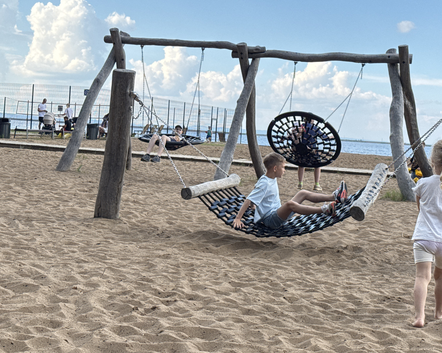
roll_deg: -3.5
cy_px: 145
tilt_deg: -1.0
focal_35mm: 63
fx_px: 824
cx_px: 287
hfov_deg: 29.8
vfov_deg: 24.2
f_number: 1.78
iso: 64
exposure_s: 1/832
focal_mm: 6.76
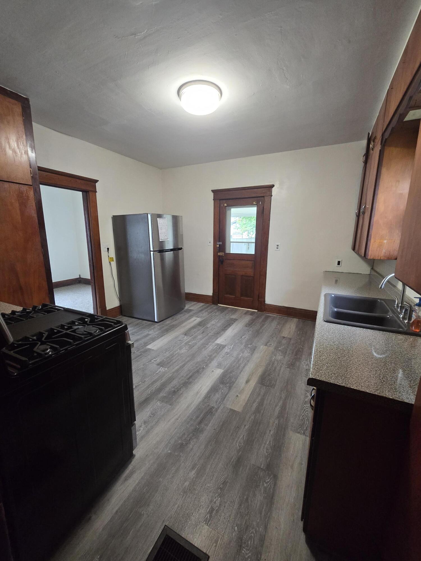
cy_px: 280
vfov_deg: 106.2
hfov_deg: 89.9
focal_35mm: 13
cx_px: 210
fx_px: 211
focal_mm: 2.2
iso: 400
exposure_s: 1/60
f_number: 2.2
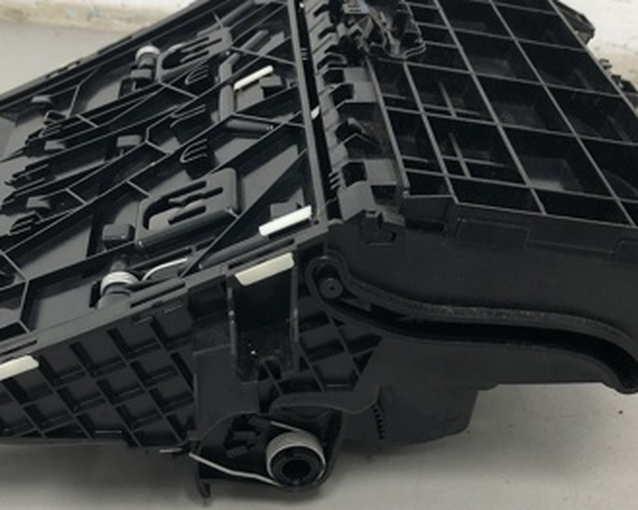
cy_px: 269
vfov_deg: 28.6
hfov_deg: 35.3
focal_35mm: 53
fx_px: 1001
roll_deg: +1.0
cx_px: 284
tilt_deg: -34.3
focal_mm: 4
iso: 40
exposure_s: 1/25
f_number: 1.8
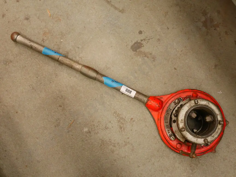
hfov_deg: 42.9
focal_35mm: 44
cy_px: 88
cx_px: 118
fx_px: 300
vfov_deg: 32.9
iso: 3200
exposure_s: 1/80
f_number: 4.8
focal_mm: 22
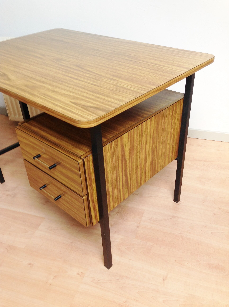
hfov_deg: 40.6
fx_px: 310
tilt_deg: -33.7
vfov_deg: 52.7
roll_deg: +4.5
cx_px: 114
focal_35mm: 35
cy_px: 154
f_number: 2.4
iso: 50
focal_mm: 4.28
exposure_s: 1/30
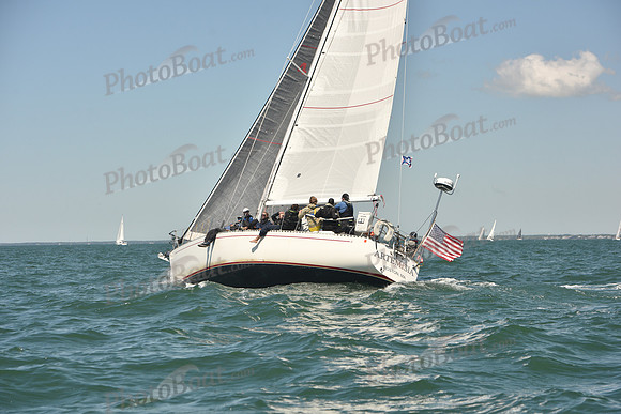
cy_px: 207
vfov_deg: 14.0
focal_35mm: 98
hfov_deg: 20.8
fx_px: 1691
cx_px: 310
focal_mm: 98
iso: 250
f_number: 6.3
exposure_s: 1/800
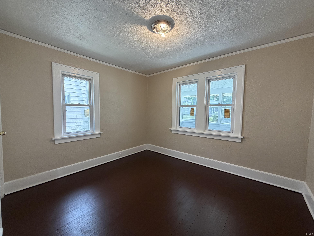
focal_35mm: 14
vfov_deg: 85.7
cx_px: 157
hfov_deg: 102.1
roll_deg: -0.7
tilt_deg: -3.9
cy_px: 118
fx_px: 127
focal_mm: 2.22
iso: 160
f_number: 2.2
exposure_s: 1/120
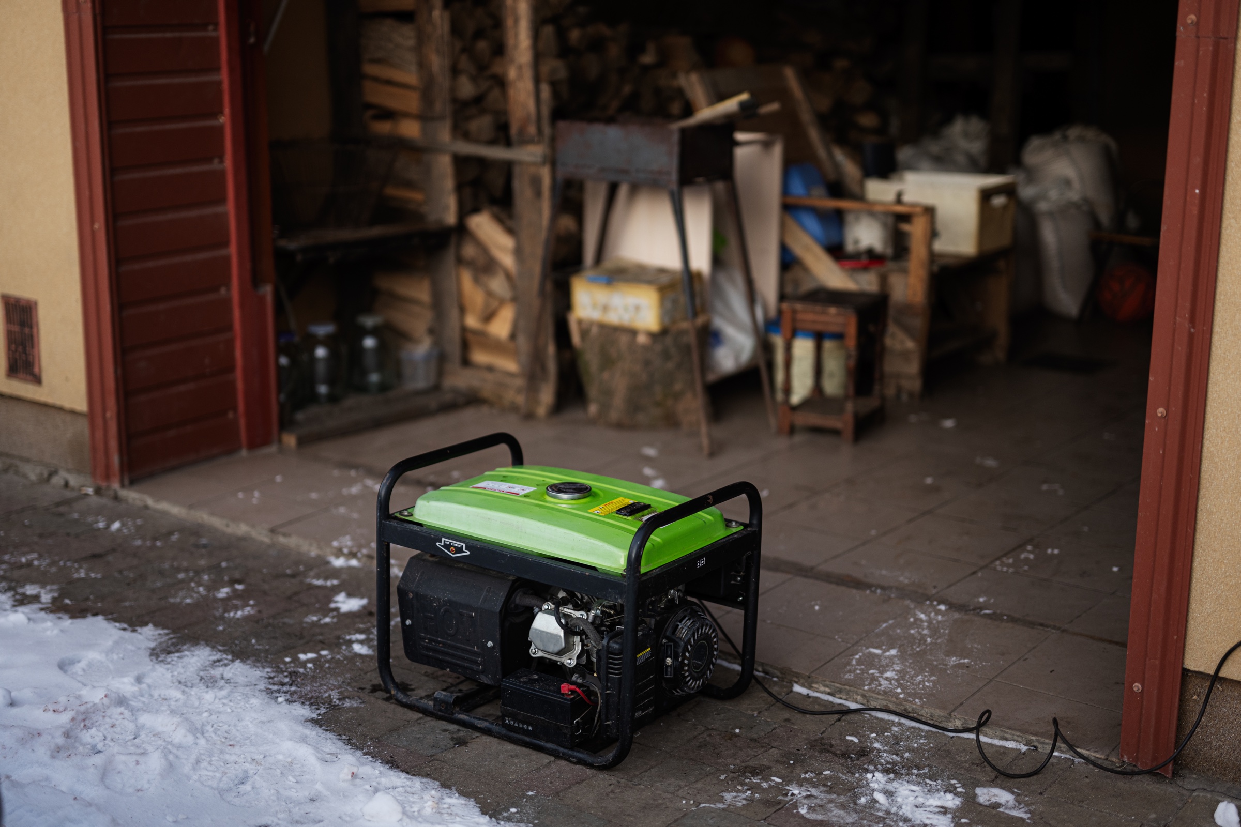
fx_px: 1723
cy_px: 414
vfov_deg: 27.0
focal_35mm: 50
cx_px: 620
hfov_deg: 39.6
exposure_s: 1/250
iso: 250
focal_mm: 50
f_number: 1.3
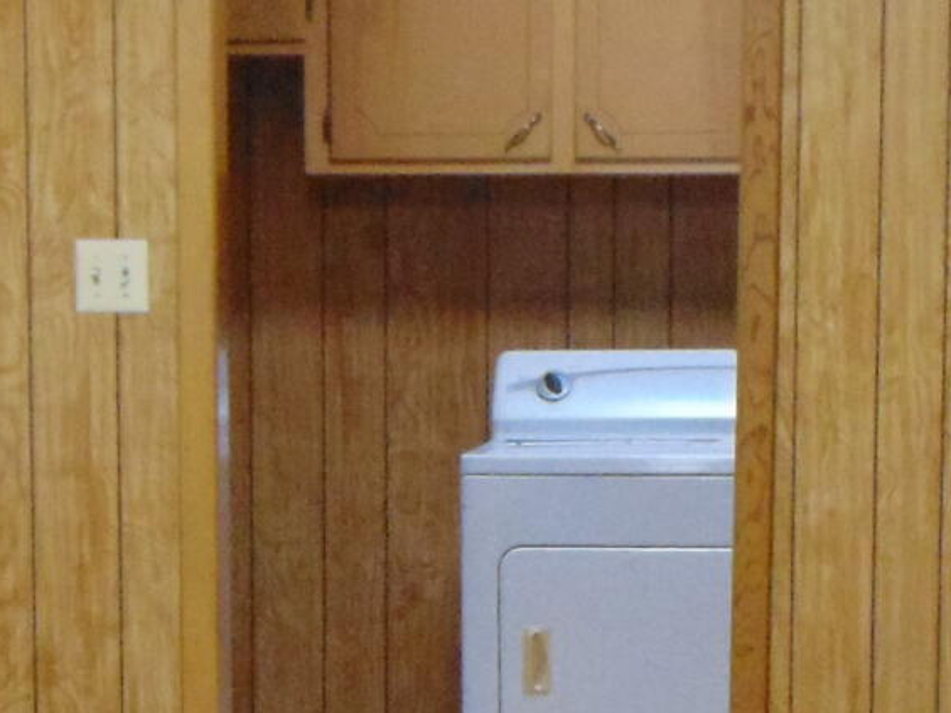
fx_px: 3654
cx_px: 379
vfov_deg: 11.0
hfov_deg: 14.8
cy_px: 791
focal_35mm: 133
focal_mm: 4.5
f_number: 3
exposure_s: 1/30
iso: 320
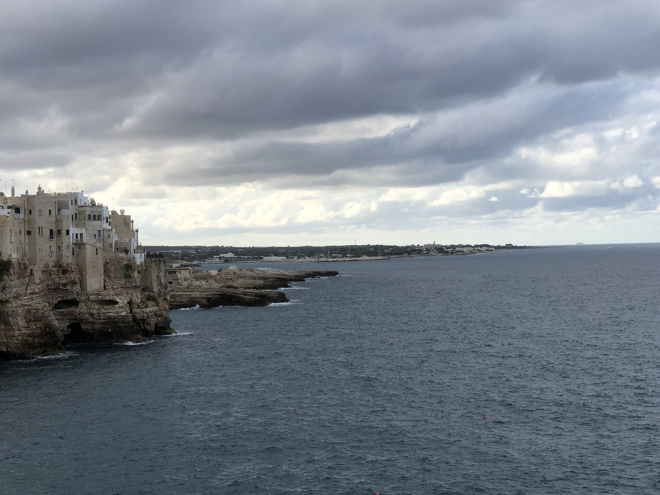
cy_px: 230
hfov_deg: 31.6
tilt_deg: +0.4
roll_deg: +2.6
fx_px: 1163
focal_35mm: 61
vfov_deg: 24.0
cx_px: 275
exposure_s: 1/714
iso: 16
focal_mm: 6
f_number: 2.4
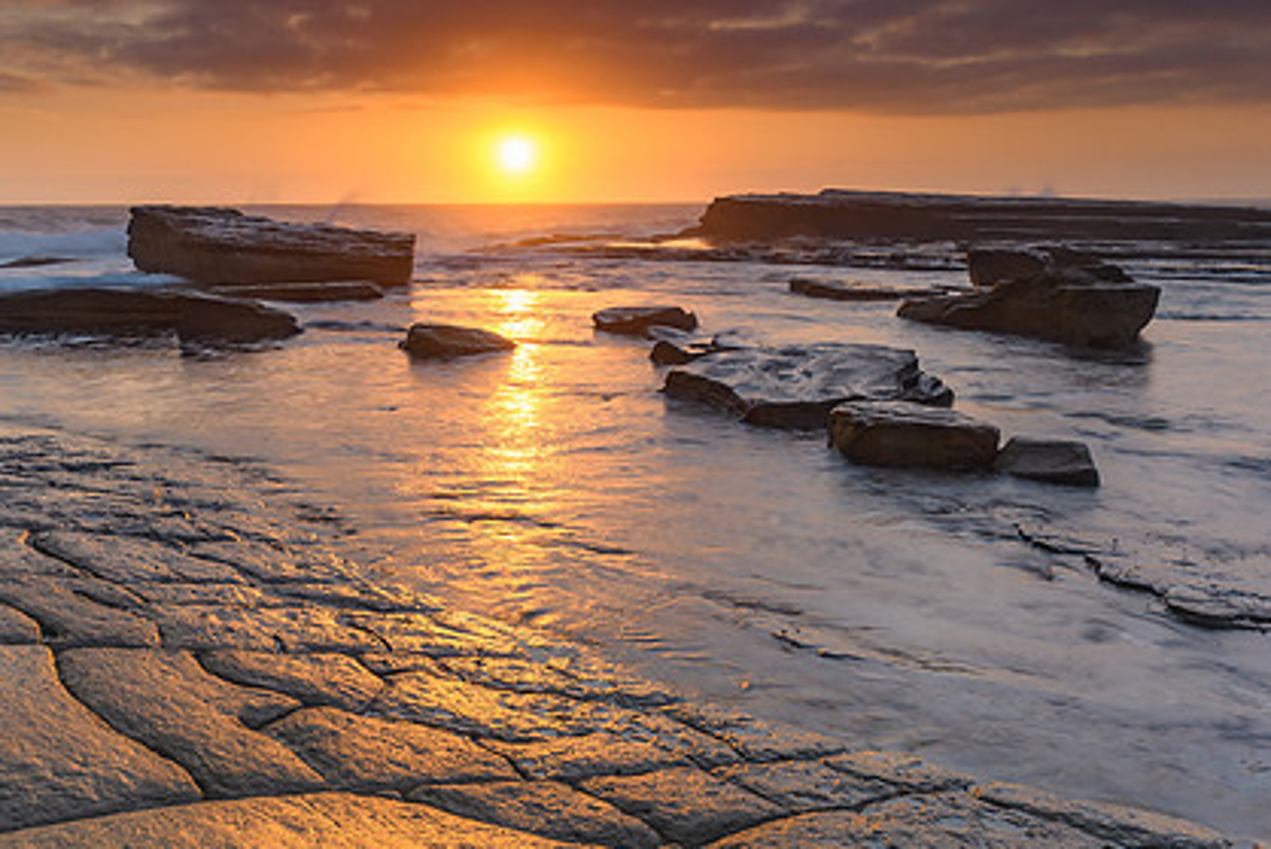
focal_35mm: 34
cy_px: 361
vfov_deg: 38.8
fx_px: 1201
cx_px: 514
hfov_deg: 55.4
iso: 50
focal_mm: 16
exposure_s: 1/1.67
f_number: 11
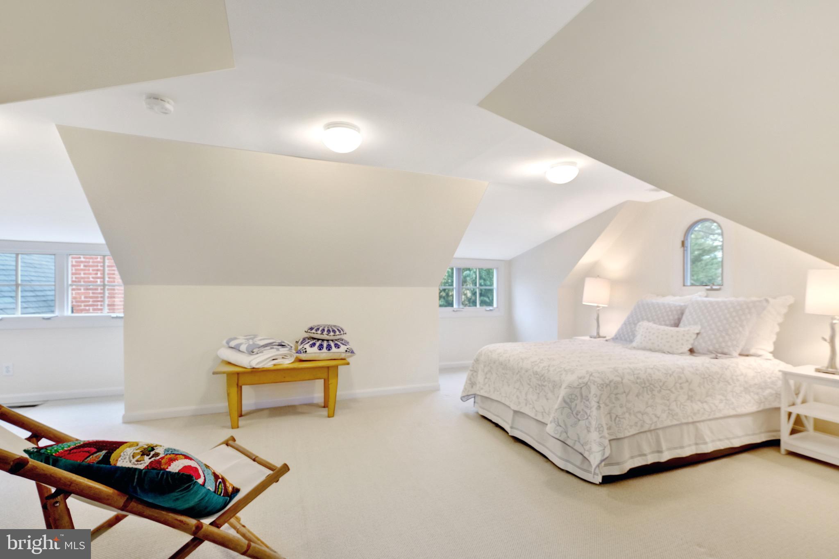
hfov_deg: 100.4
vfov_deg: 77.3
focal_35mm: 15
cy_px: 280
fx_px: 350
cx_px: 420
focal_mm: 10
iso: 400
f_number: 8
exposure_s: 1/15
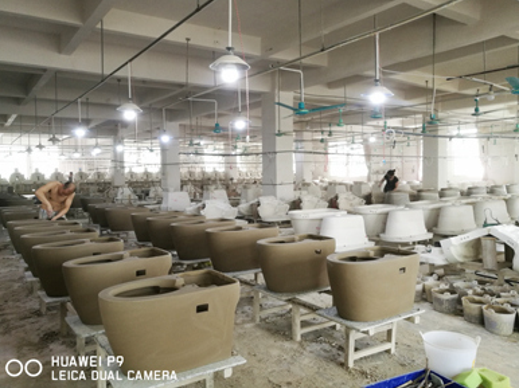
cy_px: 188
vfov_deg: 49.7
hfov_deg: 63.5
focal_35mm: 28
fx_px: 420
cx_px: 254
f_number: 2.2
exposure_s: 1/50
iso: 160
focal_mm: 4.5
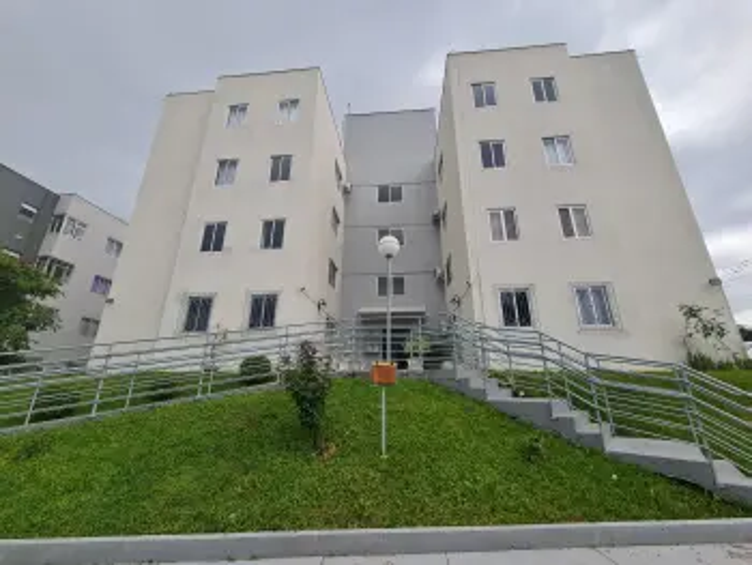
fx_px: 283
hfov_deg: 106.1
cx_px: 376
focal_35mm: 13
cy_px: 282
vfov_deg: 90.0
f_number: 2.2
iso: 50
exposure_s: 1/135
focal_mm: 2.2
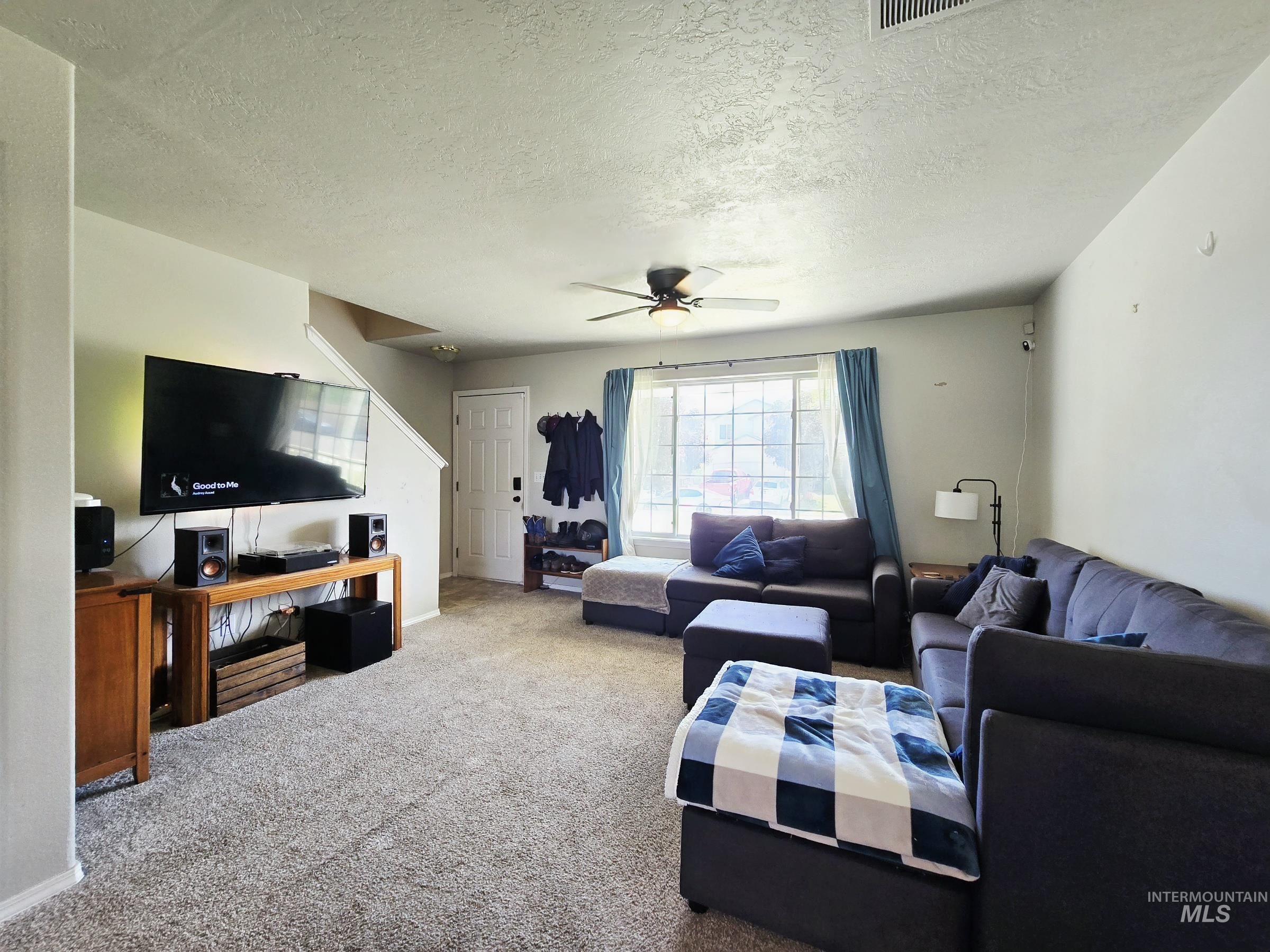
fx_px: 477
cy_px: 476
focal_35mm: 13
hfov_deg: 106.2
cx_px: 635
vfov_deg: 89.9
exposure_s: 1/60.2
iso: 80
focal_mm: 2.2
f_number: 2.2
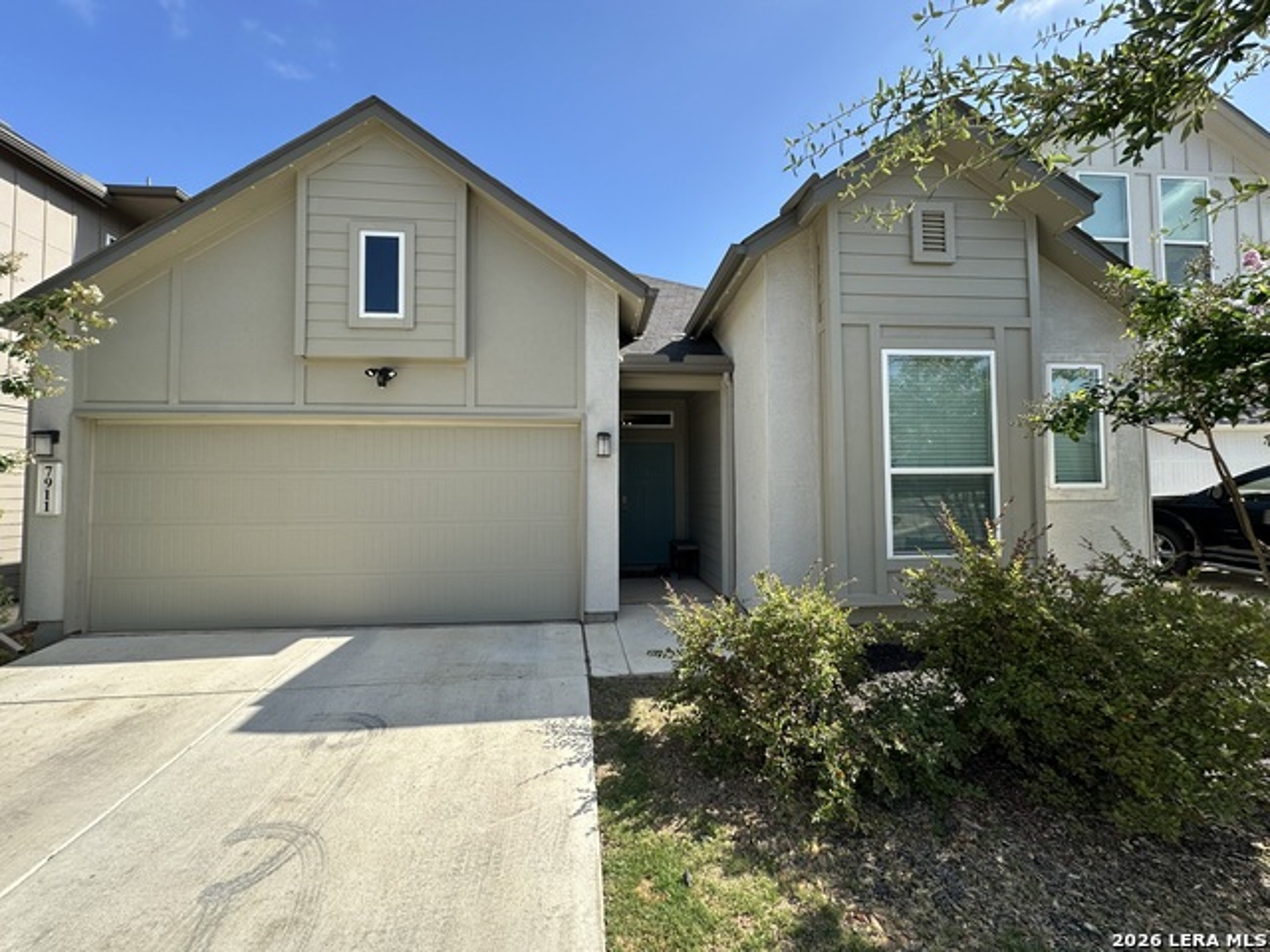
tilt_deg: +2.1
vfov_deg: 85.7
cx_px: 635
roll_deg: -0.1
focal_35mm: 14
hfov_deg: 102.1
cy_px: 476
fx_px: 514
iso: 40
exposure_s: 1/662
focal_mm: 2.22
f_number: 2.2
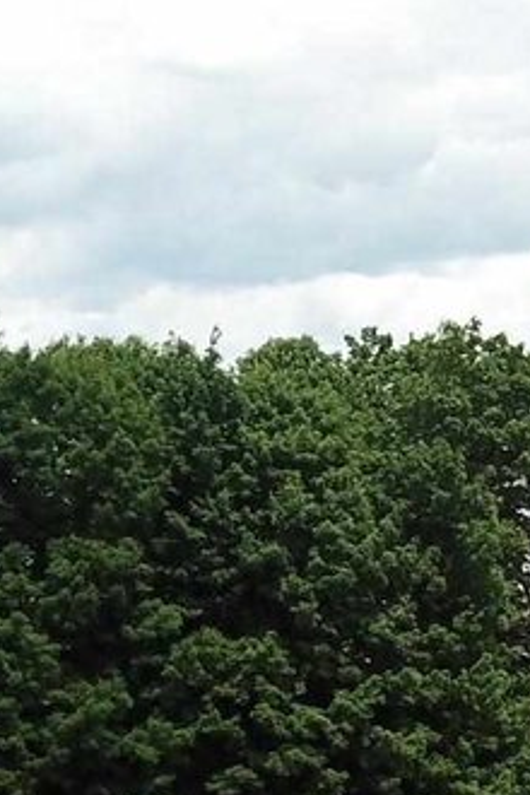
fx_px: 2319
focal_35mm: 105
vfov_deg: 18.4
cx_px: 716
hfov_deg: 12.6
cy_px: 961
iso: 100
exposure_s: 1/858
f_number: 2.2
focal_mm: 4.73
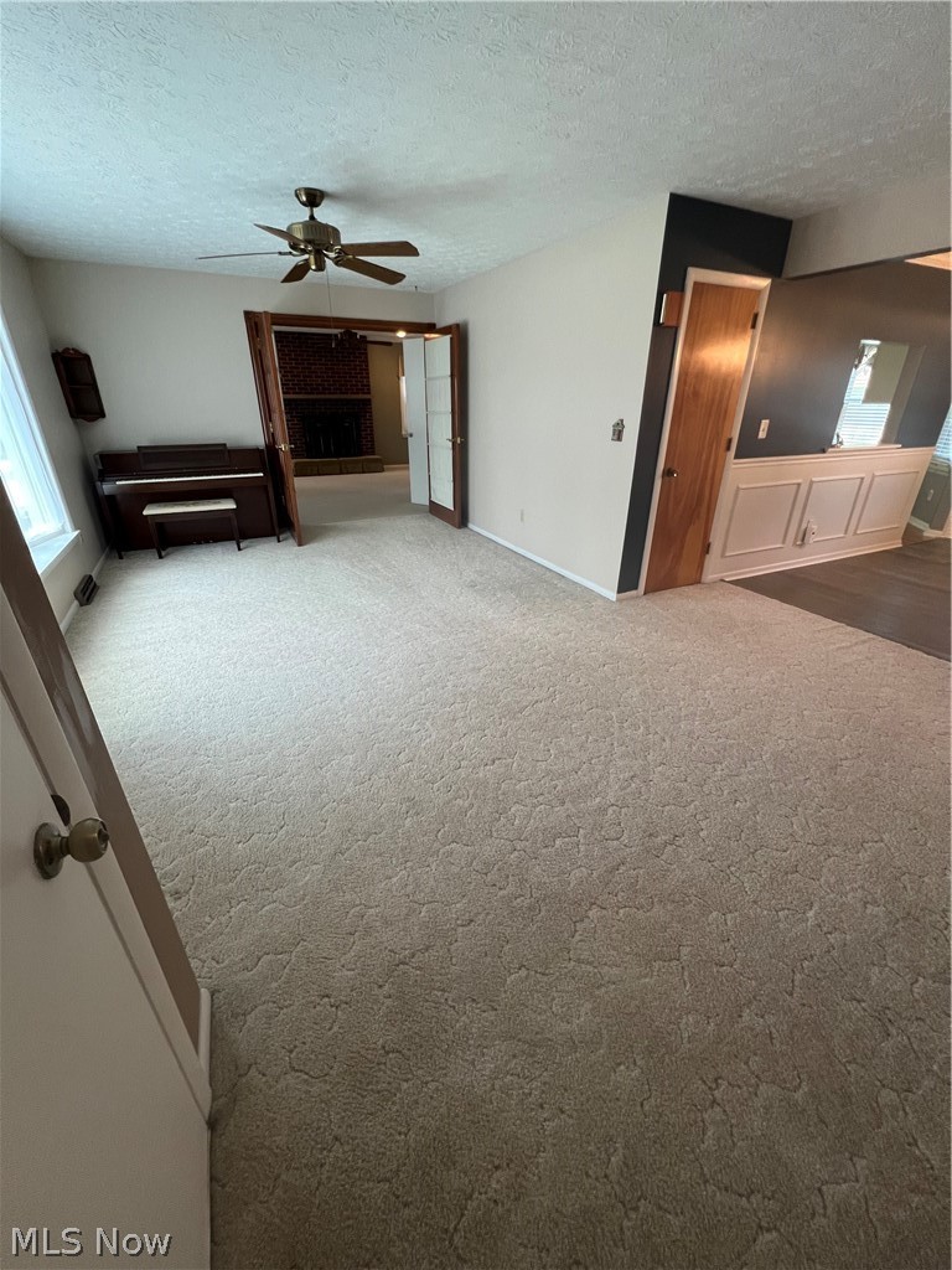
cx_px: 476
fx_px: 477
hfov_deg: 89.9
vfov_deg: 106.2
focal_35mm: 13
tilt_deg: -24.4
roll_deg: +0.0
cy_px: 635
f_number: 1.8
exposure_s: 1/120
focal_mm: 1.57
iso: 160
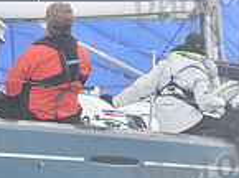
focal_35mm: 270
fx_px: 1860
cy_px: 96
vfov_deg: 5.5
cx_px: 48
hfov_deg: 7.3
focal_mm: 70
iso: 320
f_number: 3.2
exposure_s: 1/800
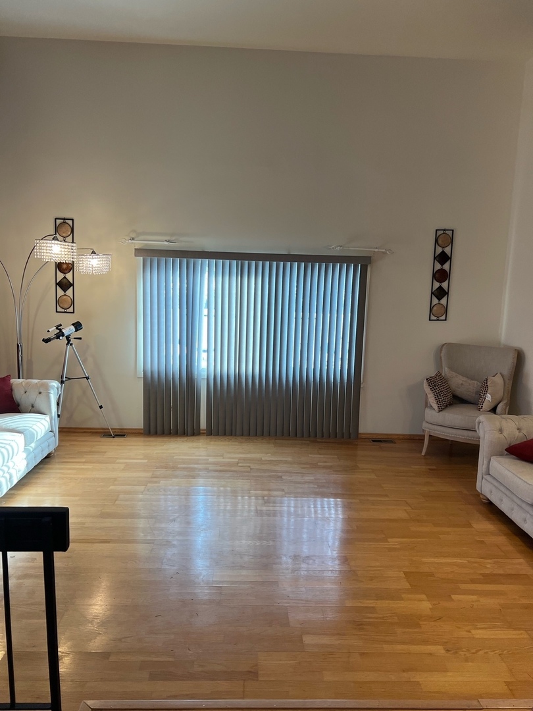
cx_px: 266
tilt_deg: -5.5
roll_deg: -1.5
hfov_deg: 53.1
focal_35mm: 26
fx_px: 534
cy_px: 356
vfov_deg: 67.3
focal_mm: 5.7
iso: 125
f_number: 1.5
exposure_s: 1/120
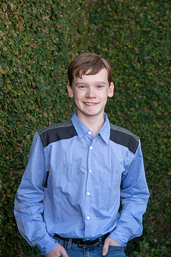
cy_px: 135
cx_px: 94
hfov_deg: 11.6
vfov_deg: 17.4
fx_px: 841
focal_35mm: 118
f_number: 5
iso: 640
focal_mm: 98
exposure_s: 1/250
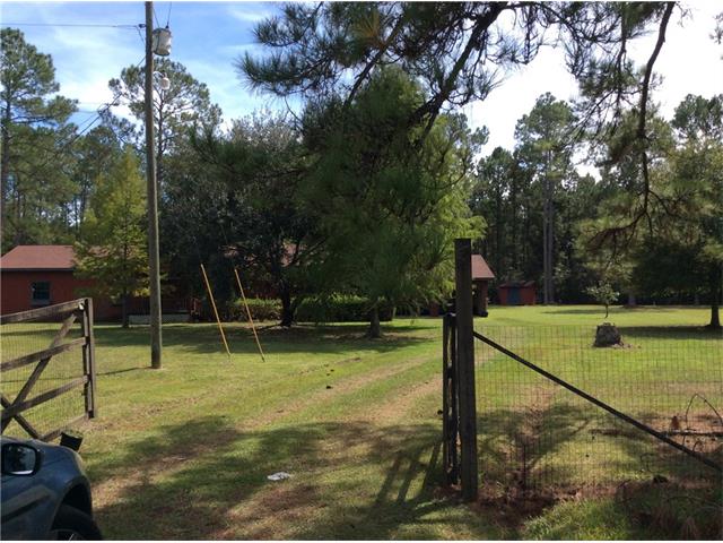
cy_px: 272
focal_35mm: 32
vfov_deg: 44.2
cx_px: 362
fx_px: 668
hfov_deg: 56.8
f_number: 2.4
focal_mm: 3.3
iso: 32
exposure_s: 1/953
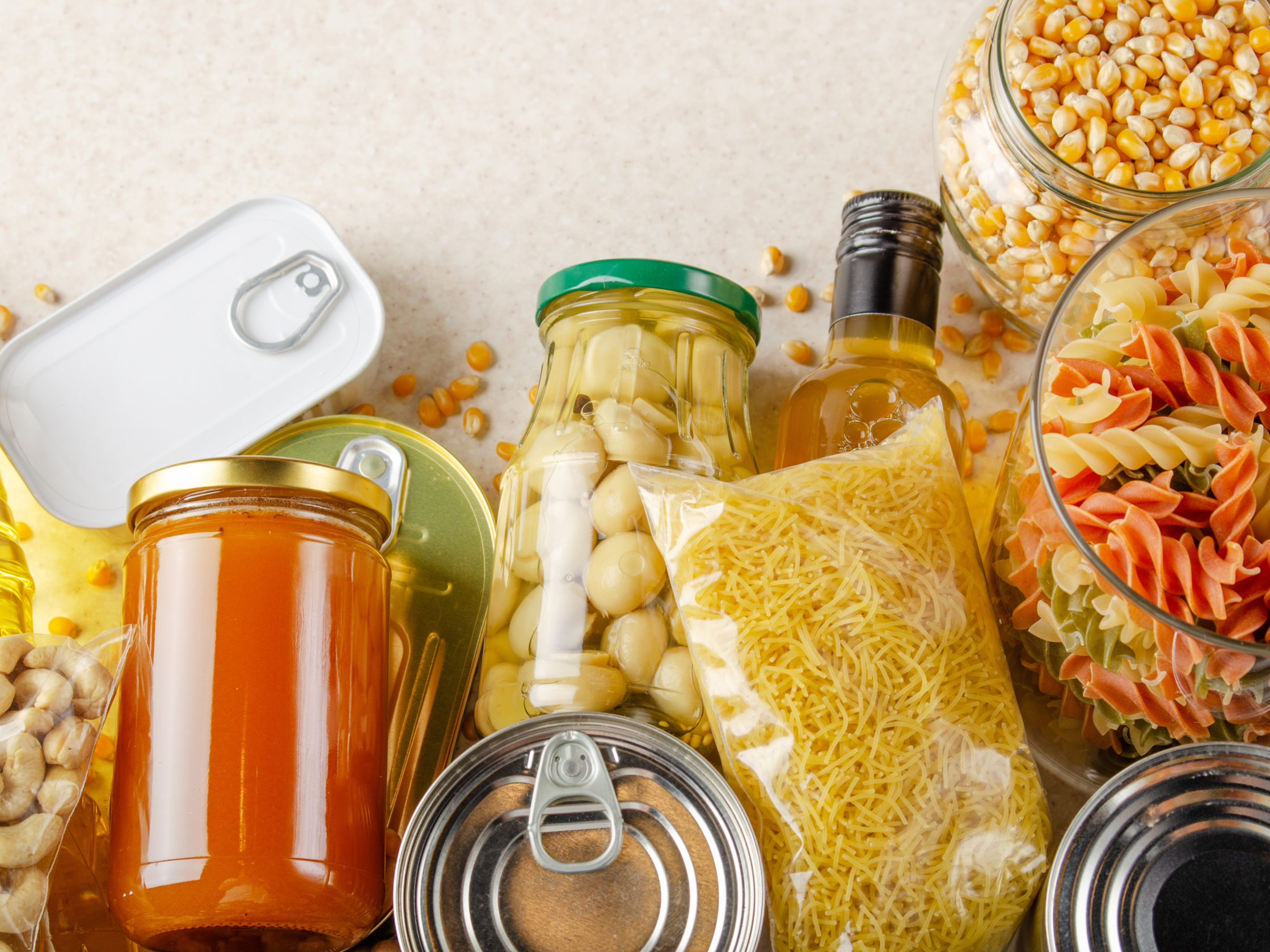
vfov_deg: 18.7
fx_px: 2898
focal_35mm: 79
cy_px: 480
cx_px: 635
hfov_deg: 24.7
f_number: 8
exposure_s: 1/250
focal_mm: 48
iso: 100
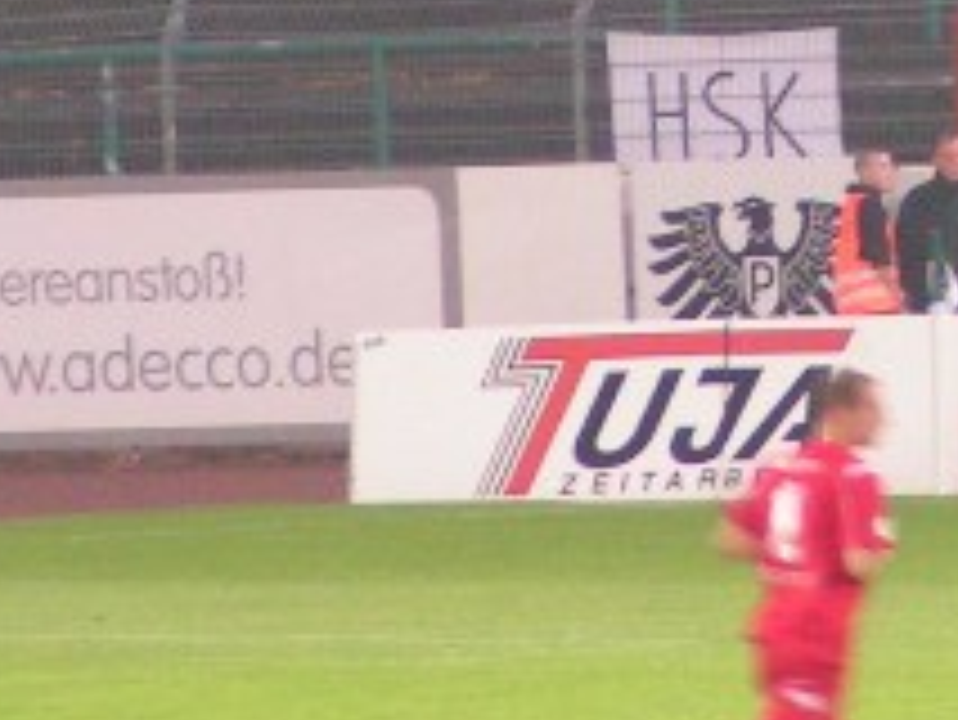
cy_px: -414
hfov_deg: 2.2
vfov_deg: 1.7
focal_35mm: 885
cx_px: 864
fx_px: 24506
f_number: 3.5
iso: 200
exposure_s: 1/30
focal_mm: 36.1
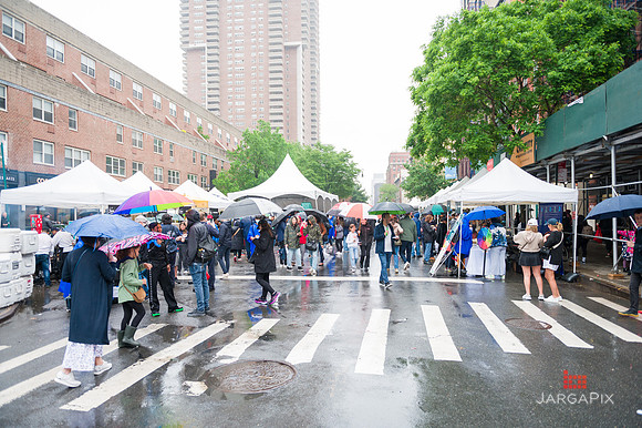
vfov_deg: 53.1
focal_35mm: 24
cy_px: 214
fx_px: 428
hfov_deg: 73.8
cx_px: 321
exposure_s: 1/400
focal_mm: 24
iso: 320
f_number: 3.2
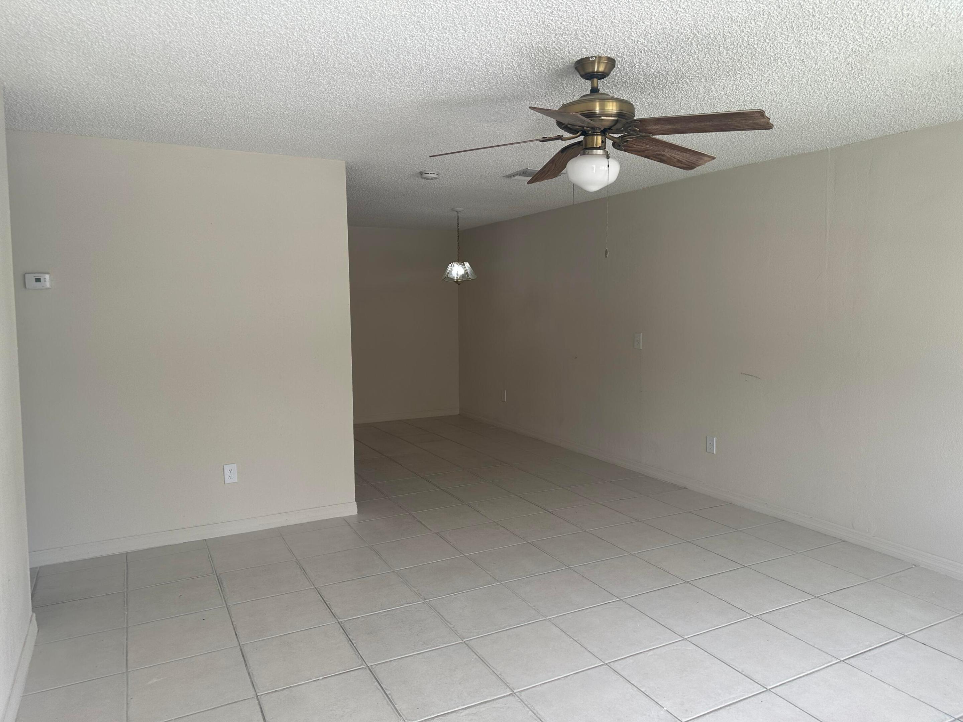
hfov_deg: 71.6
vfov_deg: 56.8
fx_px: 668
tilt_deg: -5.4
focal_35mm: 24
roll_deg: +0.4
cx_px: 482
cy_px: 361
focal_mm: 6.86
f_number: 1.78
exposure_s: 1/285
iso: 80
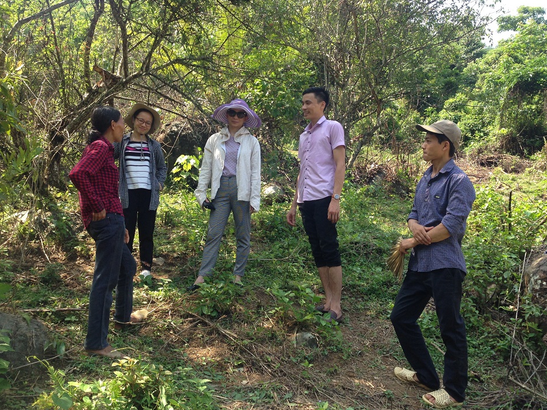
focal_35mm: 35
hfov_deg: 52.6
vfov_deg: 40.7
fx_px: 553
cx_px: 269
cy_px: 207
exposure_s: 1/285
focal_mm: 4.12
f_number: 2.4
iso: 50
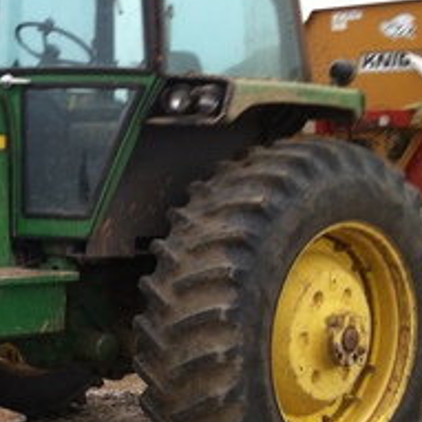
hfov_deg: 18.5
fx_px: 1214
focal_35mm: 88
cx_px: -110
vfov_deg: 19.7
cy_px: 208
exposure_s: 1/120
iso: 100
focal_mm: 3.85
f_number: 2.8
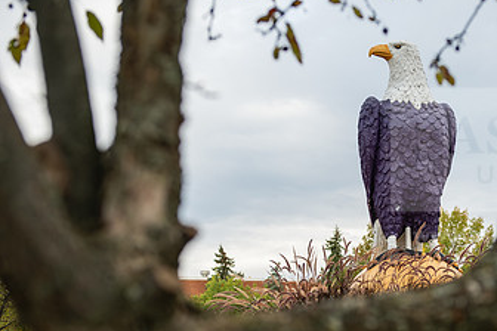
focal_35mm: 76
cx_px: 346
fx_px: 1049
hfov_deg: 26.4
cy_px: 267
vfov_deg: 17.8
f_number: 3.2
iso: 160
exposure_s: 1/320
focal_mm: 44
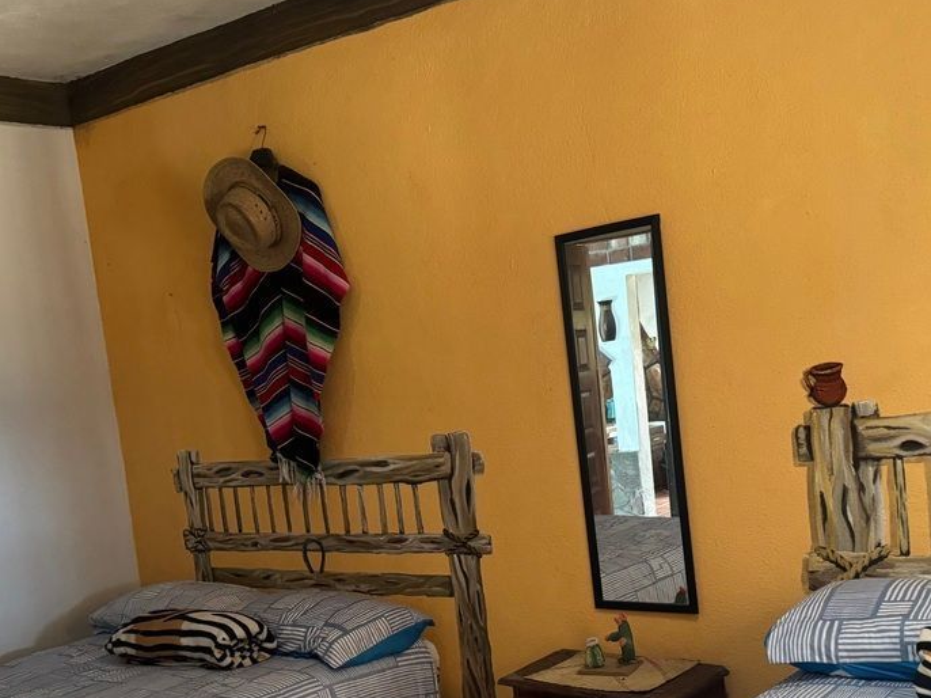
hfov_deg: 44.8
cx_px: 487
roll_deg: +5.9
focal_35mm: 42
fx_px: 1129
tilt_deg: -5.7
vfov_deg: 33.8
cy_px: 496
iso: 640
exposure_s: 1/60
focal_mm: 6.76
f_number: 1.78
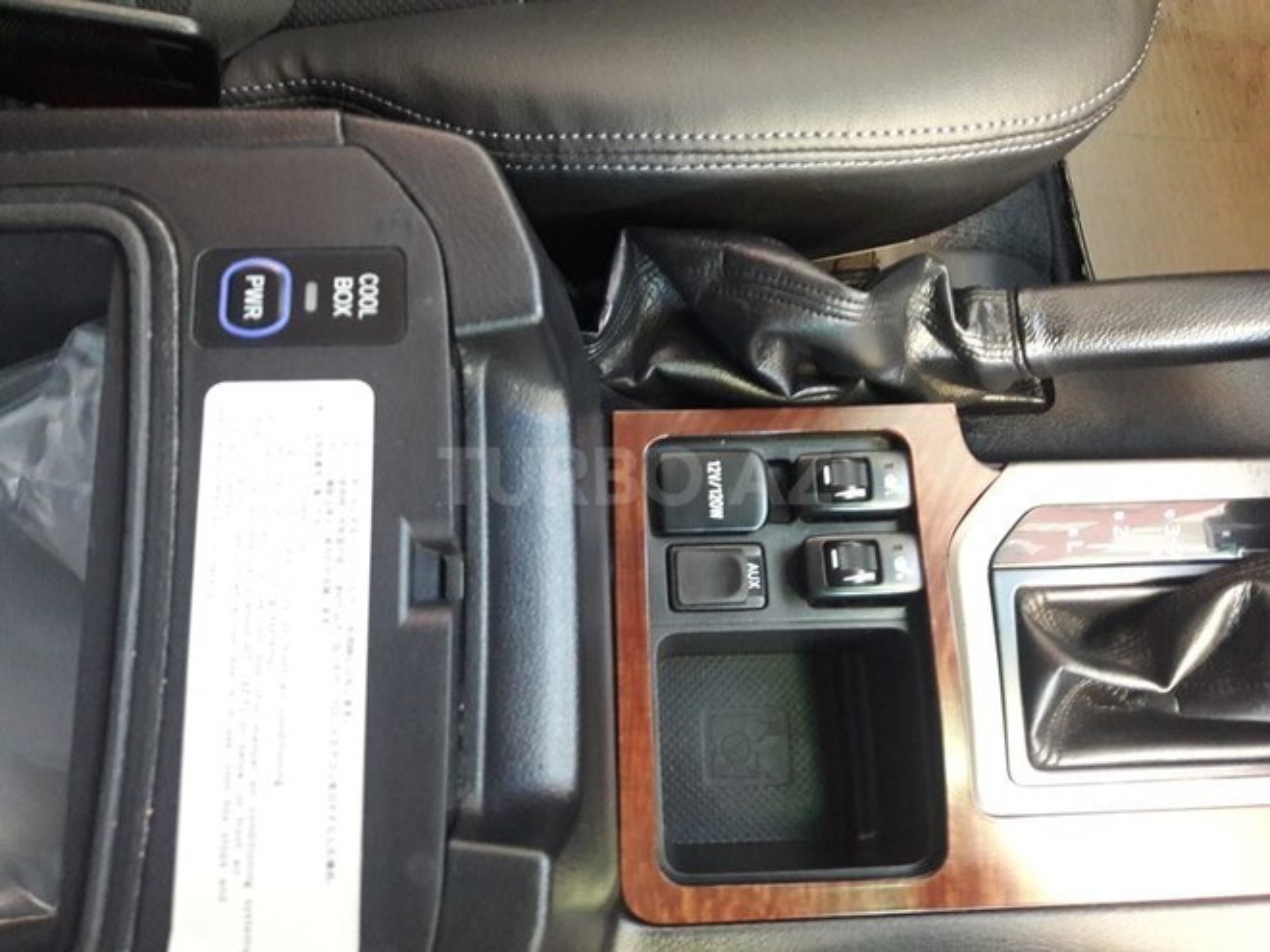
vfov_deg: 49.7
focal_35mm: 28
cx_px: 635
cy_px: 476
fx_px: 1027
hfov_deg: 63.4
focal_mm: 3.7
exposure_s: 1/17
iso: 320
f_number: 1.9
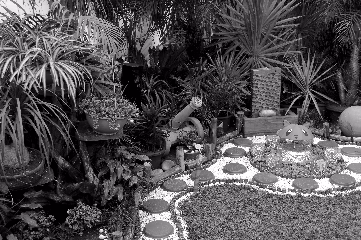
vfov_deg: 29.8
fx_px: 451
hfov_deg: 43.7
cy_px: 120
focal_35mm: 45
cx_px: 180
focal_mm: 30
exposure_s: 1/125
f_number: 5.6
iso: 250
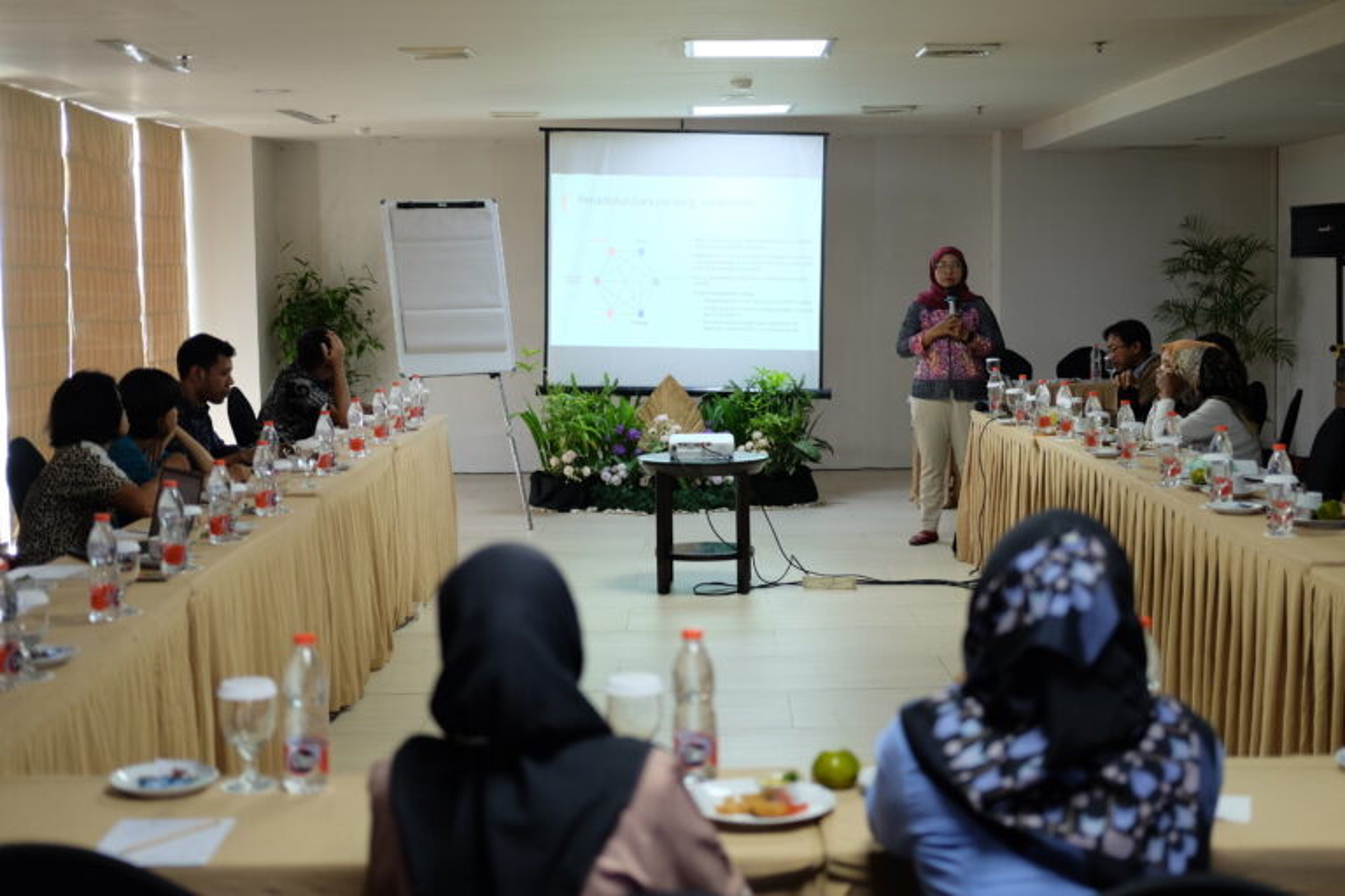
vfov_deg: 25.5
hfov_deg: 37.5
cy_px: 448
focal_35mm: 53
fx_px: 1980
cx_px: 672
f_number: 2
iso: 400
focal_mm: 35
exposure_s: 1/90
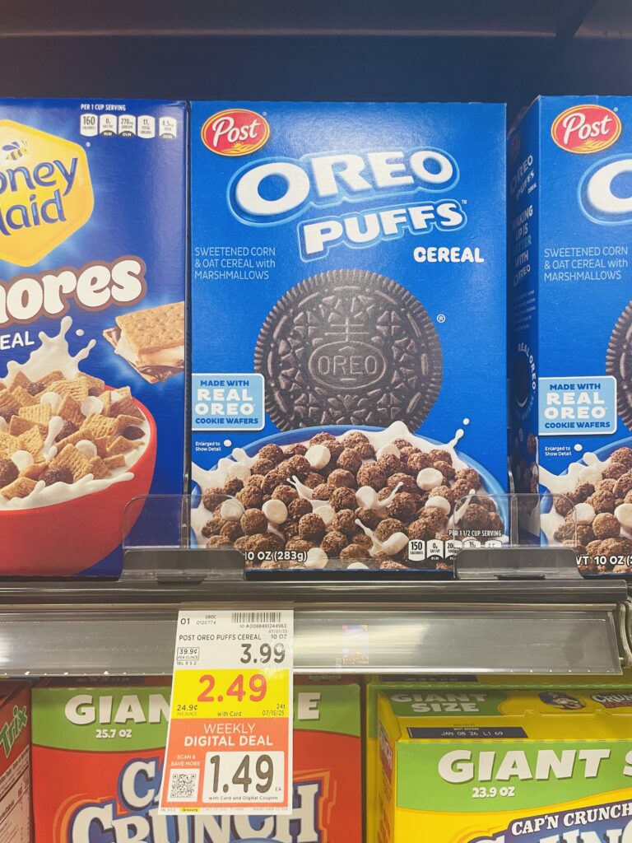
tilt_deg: -2.9
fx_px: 633
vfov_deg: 67.3
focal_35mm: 26
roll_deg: +0.2
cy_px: 422
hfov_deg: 53.1
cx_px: 316
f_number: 1.6
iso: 80
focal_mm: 4.2
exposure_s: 1/60
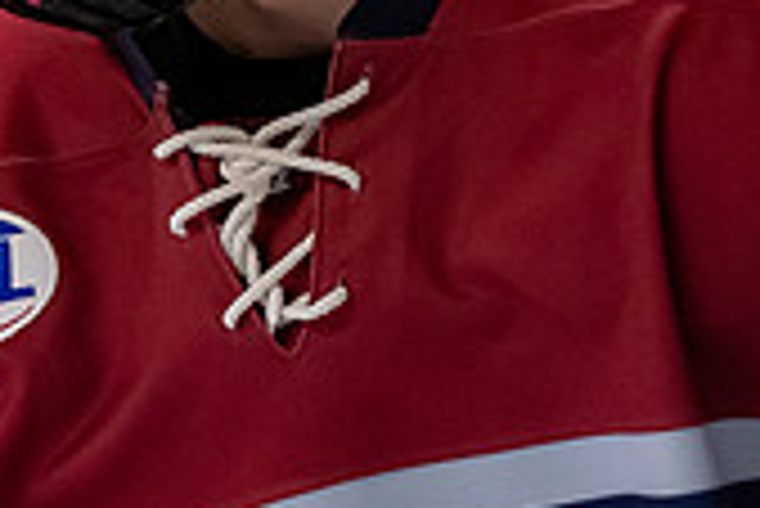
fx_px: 14642
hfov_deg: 3.0
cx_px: 291
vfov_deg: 2.0
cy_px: -349
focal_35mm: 693
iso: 2000
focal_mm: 125
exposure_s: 1/800
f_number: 3.2
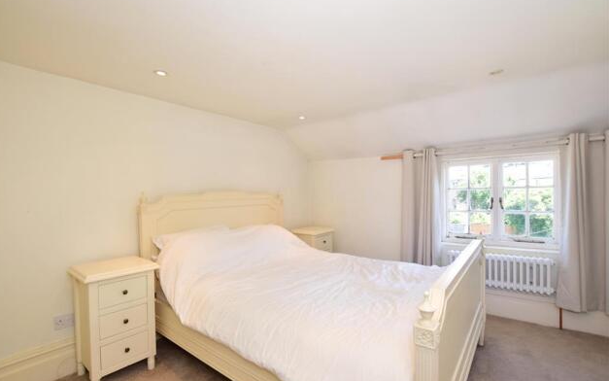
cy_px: 198
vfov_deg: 71.2
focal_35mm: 16
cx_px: 291
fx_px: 266
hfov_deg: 97.8
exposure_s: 1/160
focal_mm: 10
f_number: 6.3
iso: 400
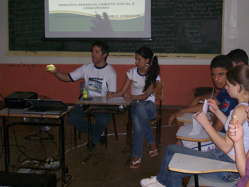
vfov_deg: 26.5
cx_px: 149
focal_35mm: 55
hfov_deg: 34.8
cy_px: 76
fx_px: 396
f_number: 3
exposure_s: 1/73.1
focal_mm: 7.6
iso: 80
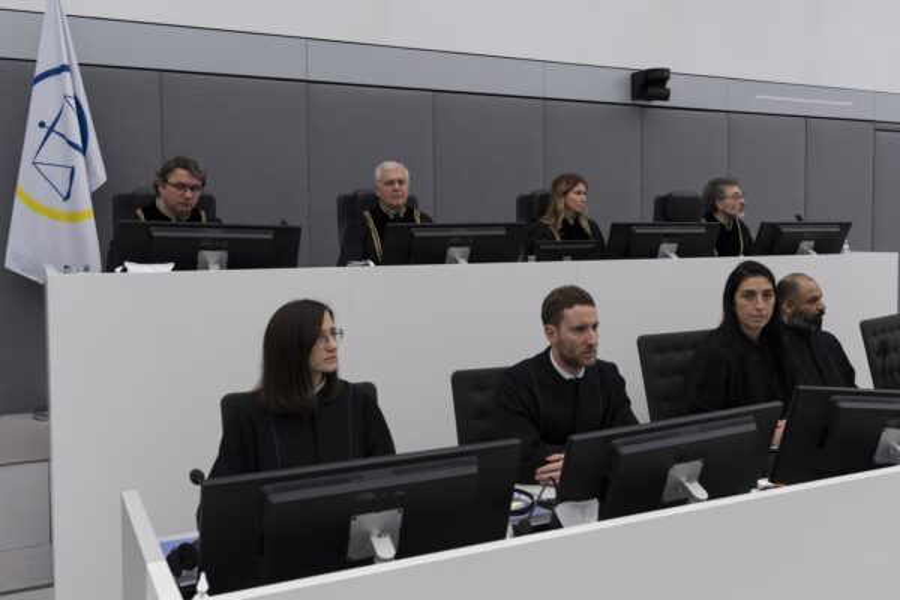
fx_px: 725
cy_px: 300
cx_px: 450
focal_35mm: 29
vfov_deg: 45.0
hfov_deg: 63.7
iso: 500
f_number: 5
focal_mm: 29
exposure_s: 1/125
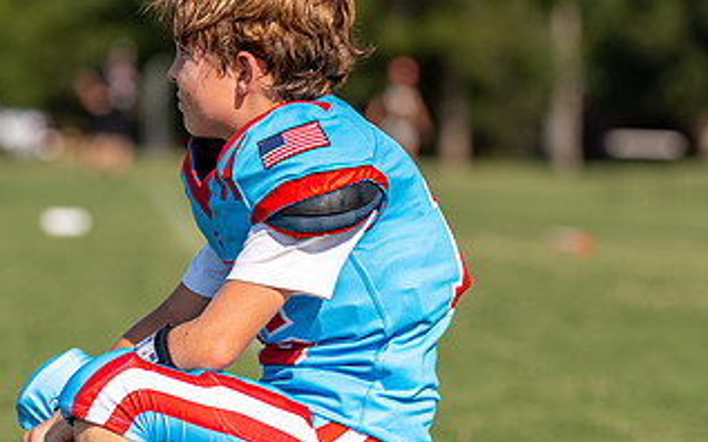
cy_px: 277
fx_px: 5710
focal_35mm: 296
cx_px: 318
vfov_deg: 4.4
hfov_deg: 7.1
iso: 160
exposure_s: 1/4000
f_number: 2.8
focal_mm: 114
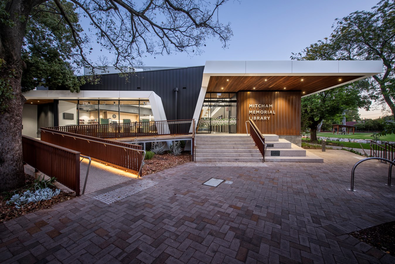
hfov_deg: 104.2
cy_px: 132
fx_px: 154
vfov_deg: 81.3
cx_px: 198
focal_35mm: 14
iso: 64
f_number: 11
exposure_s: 1/1.25
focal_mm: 14
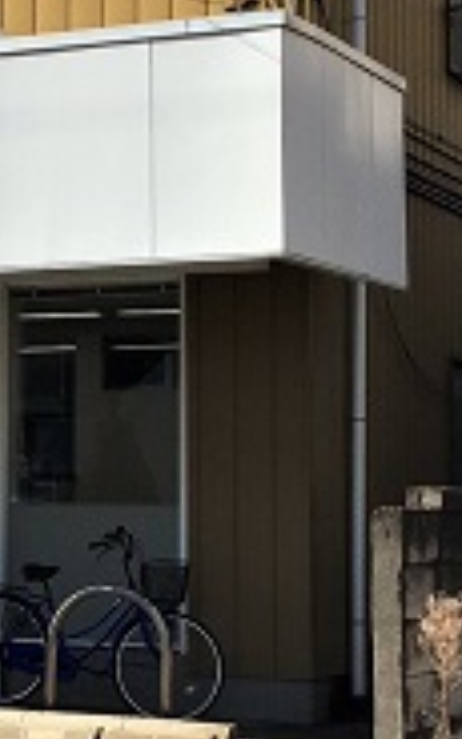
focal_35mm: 80
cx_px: -257
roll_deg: -0.5
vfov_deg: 25.4
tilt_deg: +4.0
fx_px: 1612
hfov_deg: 15.0
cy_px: 149
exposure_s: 1/1832
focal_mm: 4.15
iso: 25
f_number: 2.2
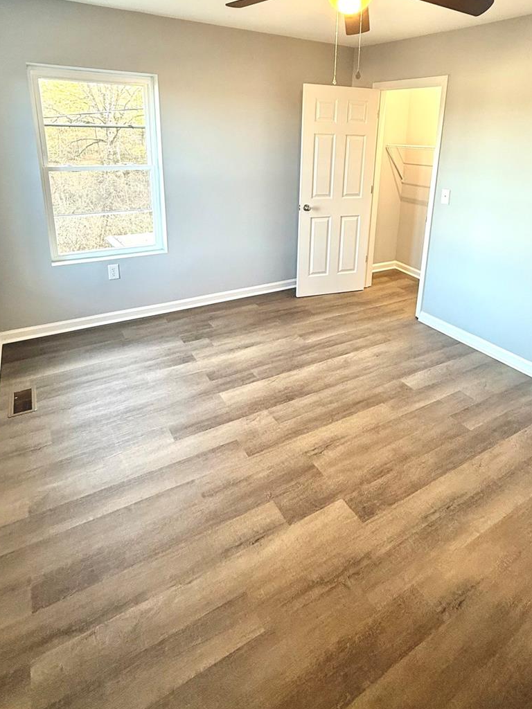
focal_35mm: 21
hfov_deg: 63.2
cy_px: 247
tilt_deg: -13.5
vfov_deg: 76.9
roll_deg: -1.6
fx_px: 430
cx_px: 303
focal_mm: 2.22
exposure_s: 1/60
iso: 250
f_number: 2.2
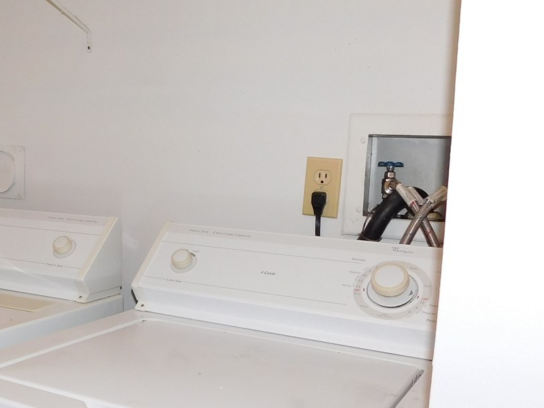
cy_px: 230
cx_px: 126
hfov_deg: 39.9
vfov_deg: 31.5
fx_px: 723
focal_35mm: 46
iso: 200
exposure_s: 1/30
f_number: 3
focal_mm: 4
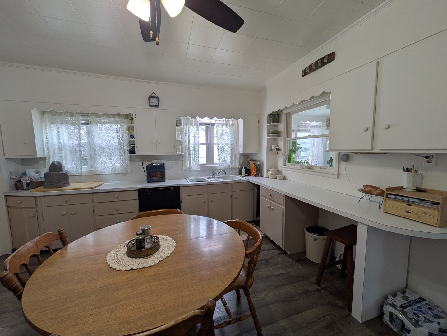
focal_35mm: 14
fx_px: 181
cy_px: 168
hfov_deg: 102.0
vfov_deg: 85.7
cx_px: 224
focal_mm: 1.83
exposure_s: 1/60
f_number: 2.2
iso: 63
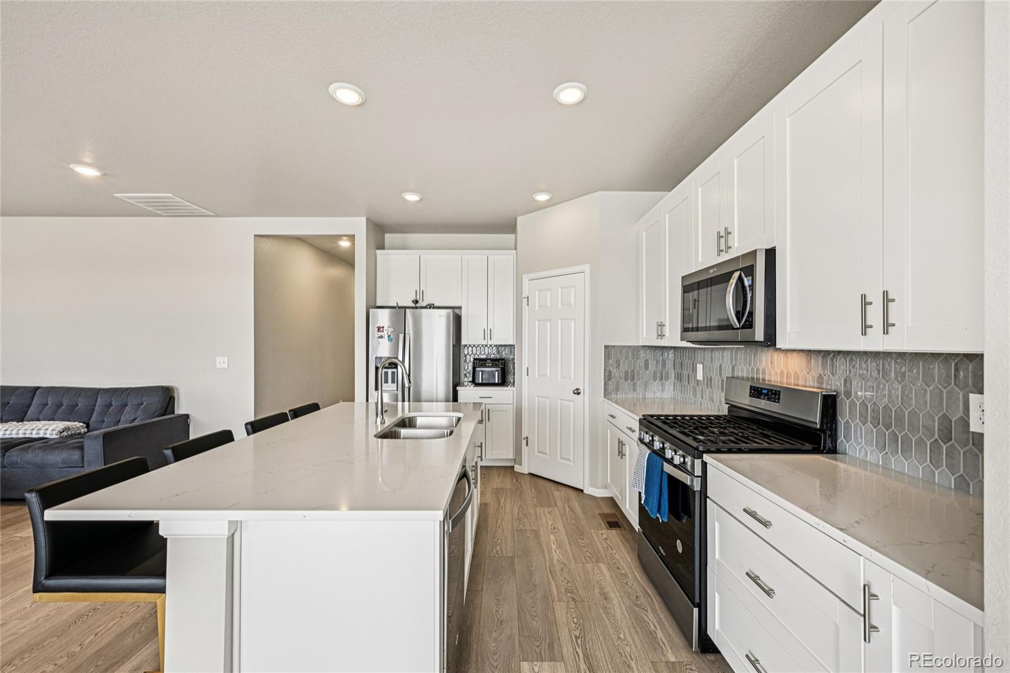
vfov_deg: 81.2
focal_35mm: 14
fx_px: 393
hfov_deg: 104.3
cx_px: 505
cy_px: 336
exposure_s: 1/15
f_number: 11
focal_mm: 14
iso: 400
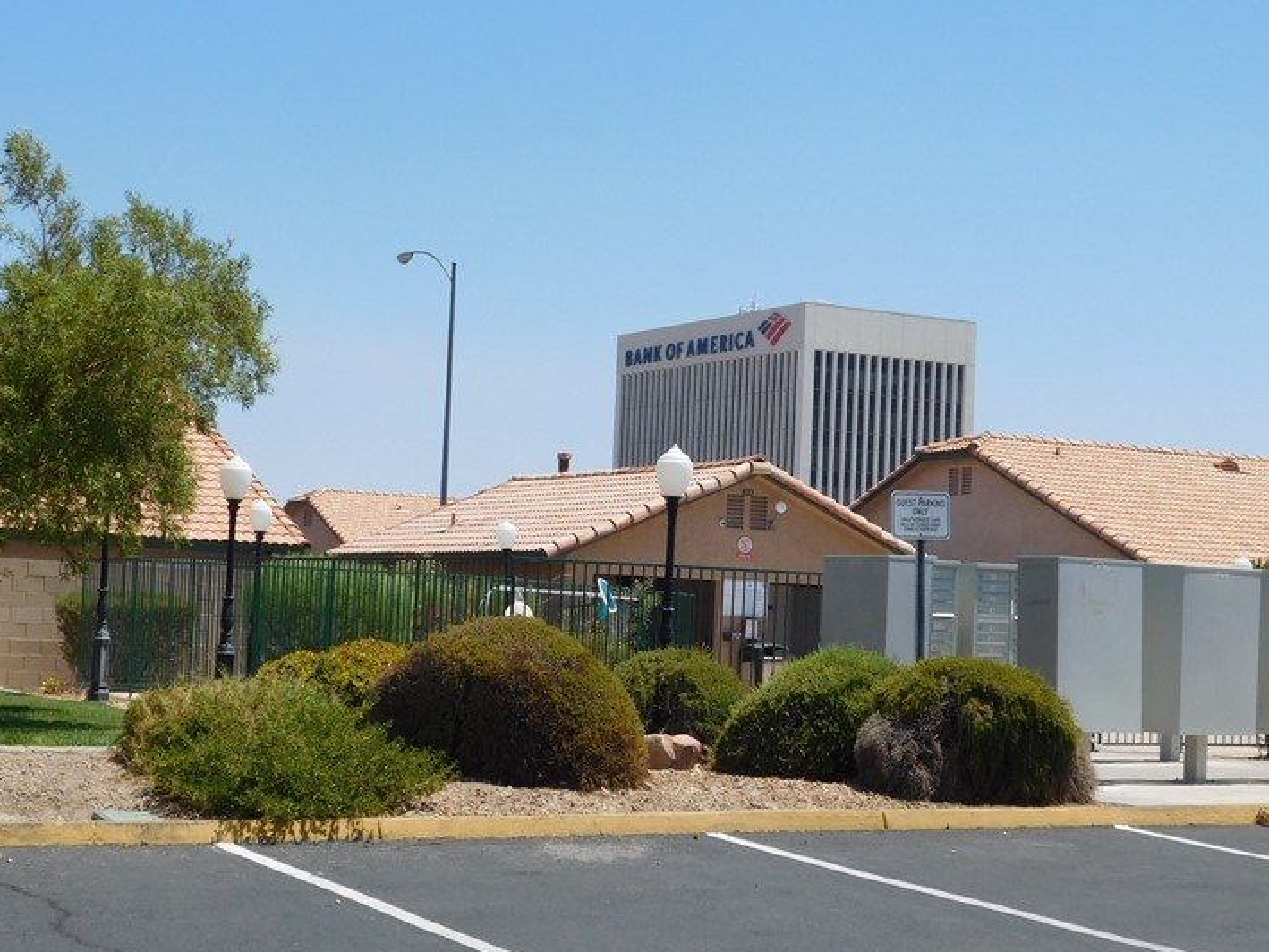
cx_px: 652
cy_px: 512
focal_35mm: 65
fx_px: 2383
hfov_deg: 29.8
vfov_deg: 22.6
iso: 125
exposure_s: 1/400
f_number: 7.4
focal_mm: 8
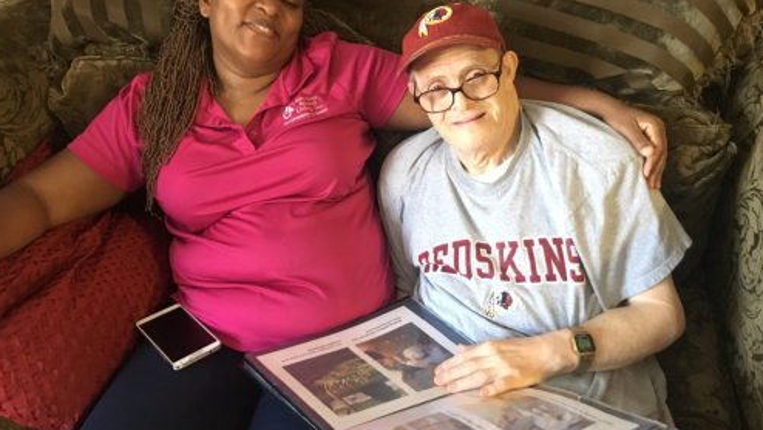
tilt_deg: -34.6
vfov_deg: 36.5
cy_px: 165
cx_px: 382
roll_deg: -0.9
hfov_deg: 61.0
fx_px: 647
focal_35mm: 32
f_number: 2.2
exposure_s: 1/15
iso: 320
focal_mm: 4.15
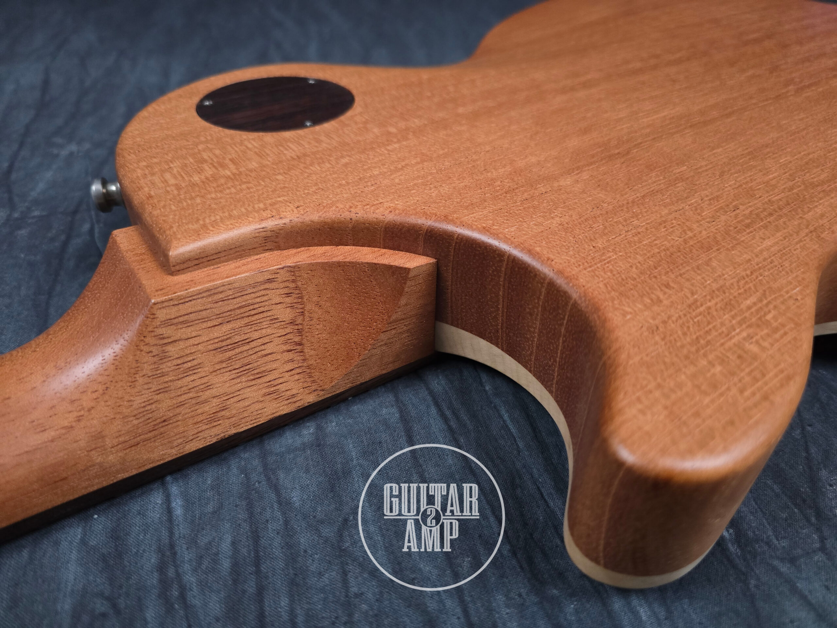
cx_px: 418
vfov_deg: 58.9
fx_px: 556
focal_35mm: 23
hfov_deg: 73.9
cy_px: 314
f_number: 1.7
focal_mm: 6.3
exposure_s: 1/100
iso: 640
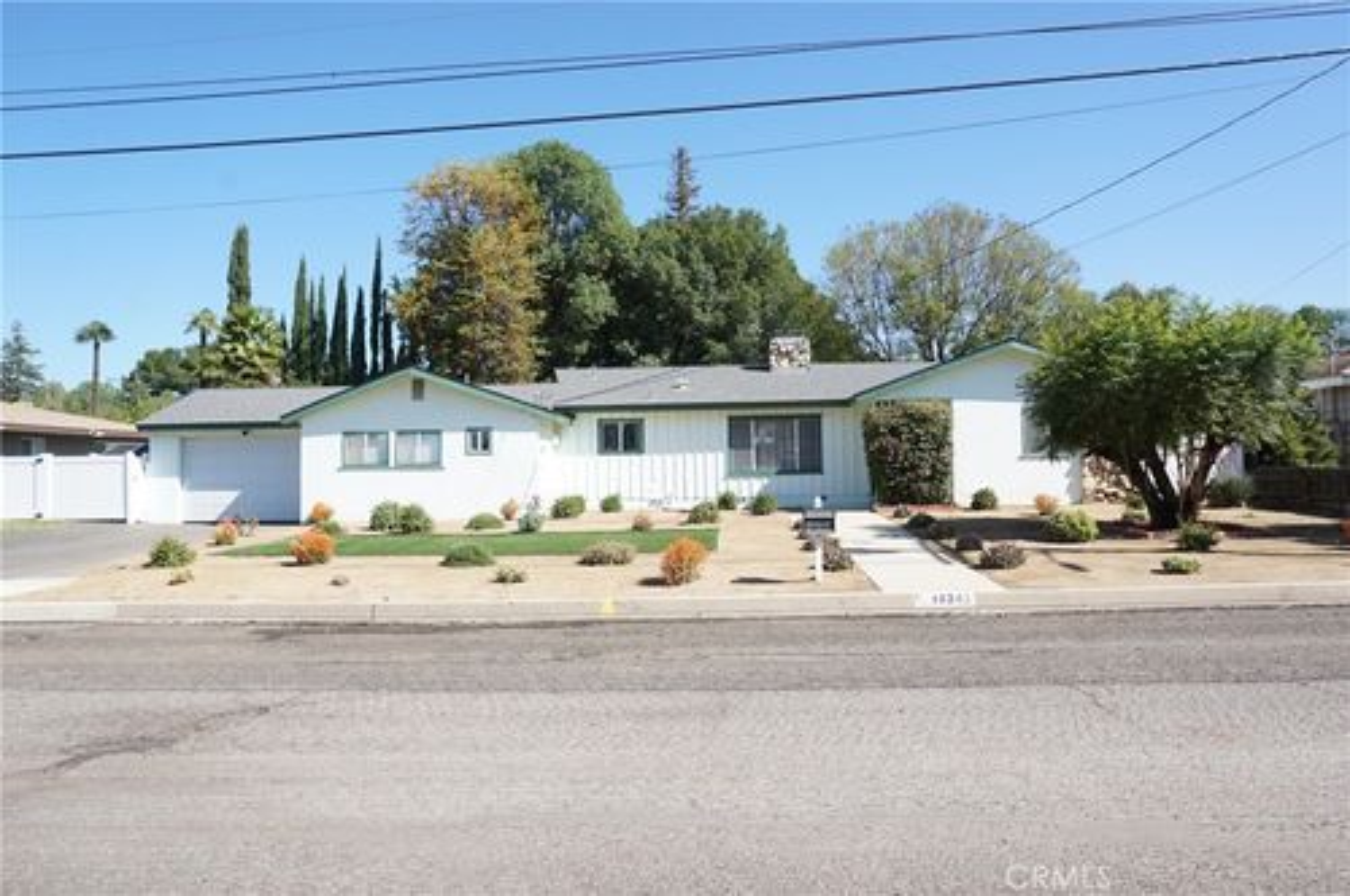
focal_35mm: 24
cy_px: 448
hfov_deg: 73.8
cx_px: 675
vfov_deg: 53.0
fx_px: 899
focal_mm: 16
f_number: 8
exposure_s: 1/125
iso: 100
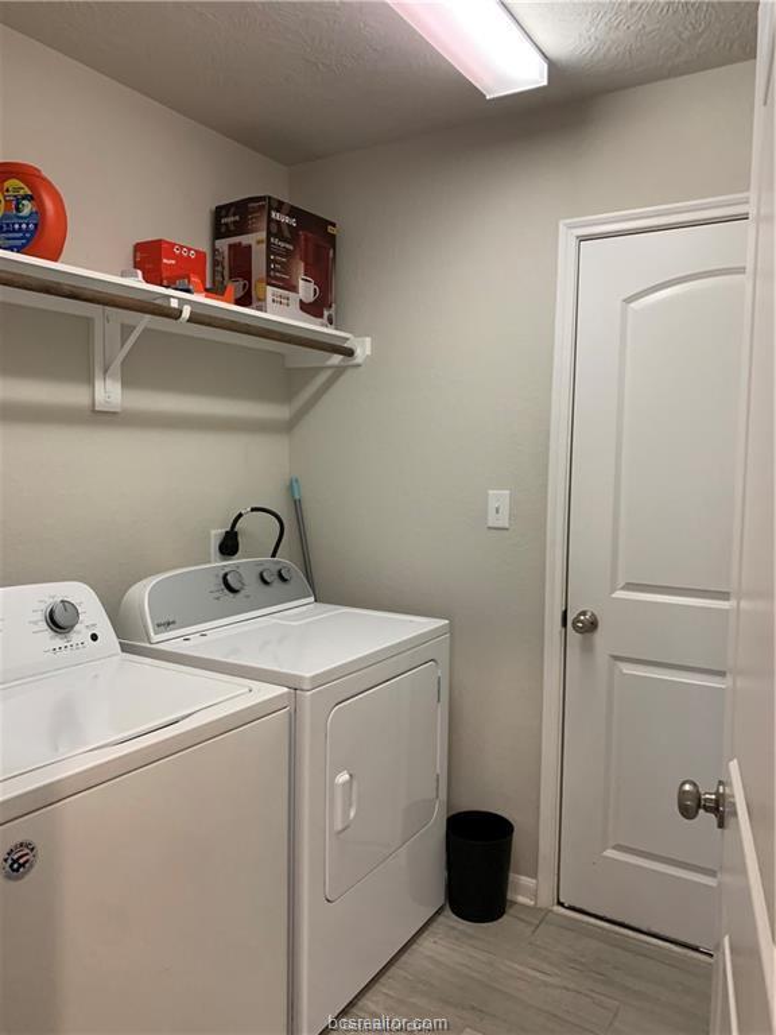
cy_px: 518
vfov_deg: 67.3
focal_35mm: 26
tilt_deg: -5.1
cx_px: 388
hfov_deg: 53.1
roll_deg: -1.4
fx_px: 777
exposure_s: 1/60
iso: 250
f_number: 1.8
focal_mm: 4.25
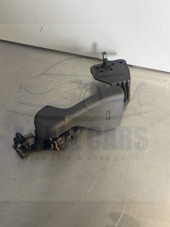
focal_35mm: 27
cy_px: 112
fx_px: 177
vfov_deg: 65.3
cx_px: 84
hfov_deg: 51.4
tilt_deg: -57.8
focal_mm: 5.1
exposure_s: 1/50
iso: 160
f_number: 1.6
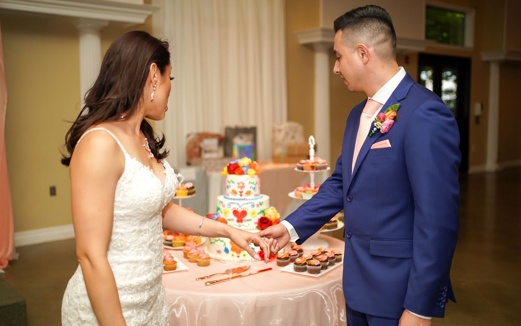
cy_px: 164
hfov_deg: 54.0
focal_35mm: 36
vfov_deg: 35.3
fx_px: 511
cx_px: 262
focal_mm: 35
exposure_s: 1/250
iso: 200
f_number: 1.8
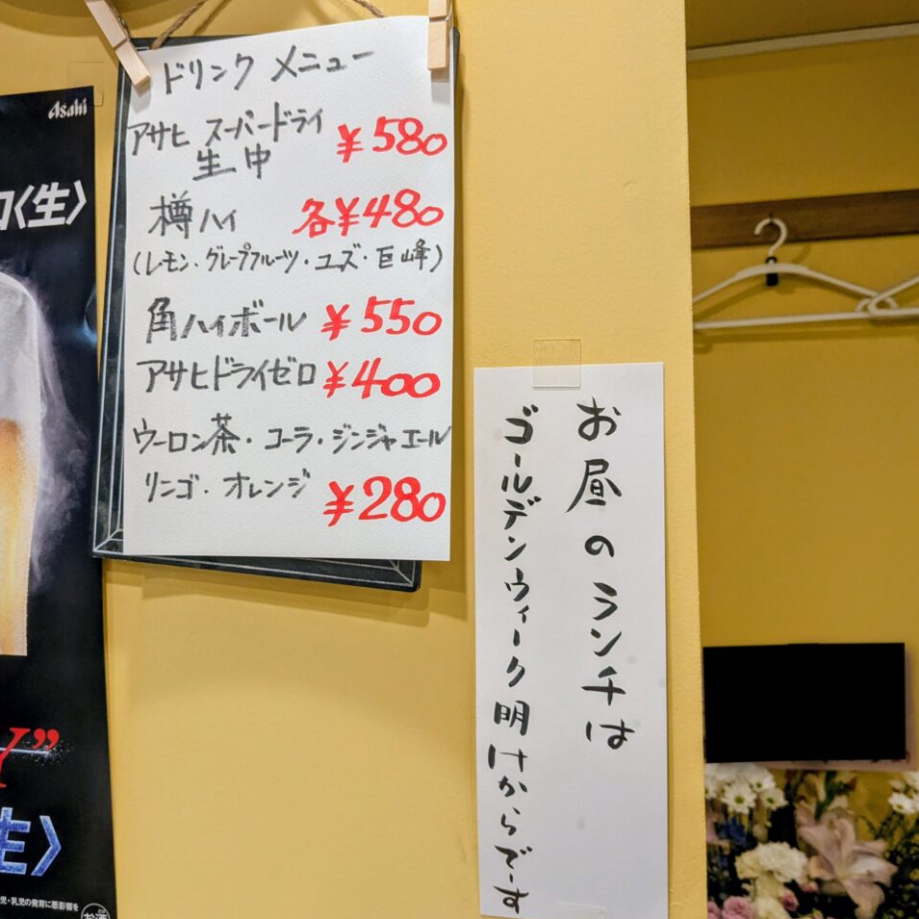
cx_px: 422
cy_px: 461
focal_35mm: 32
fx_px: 961
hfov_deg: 51.0
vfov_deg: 51.1
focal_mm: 4.38
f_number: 1.73
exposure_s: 1/120
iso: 281
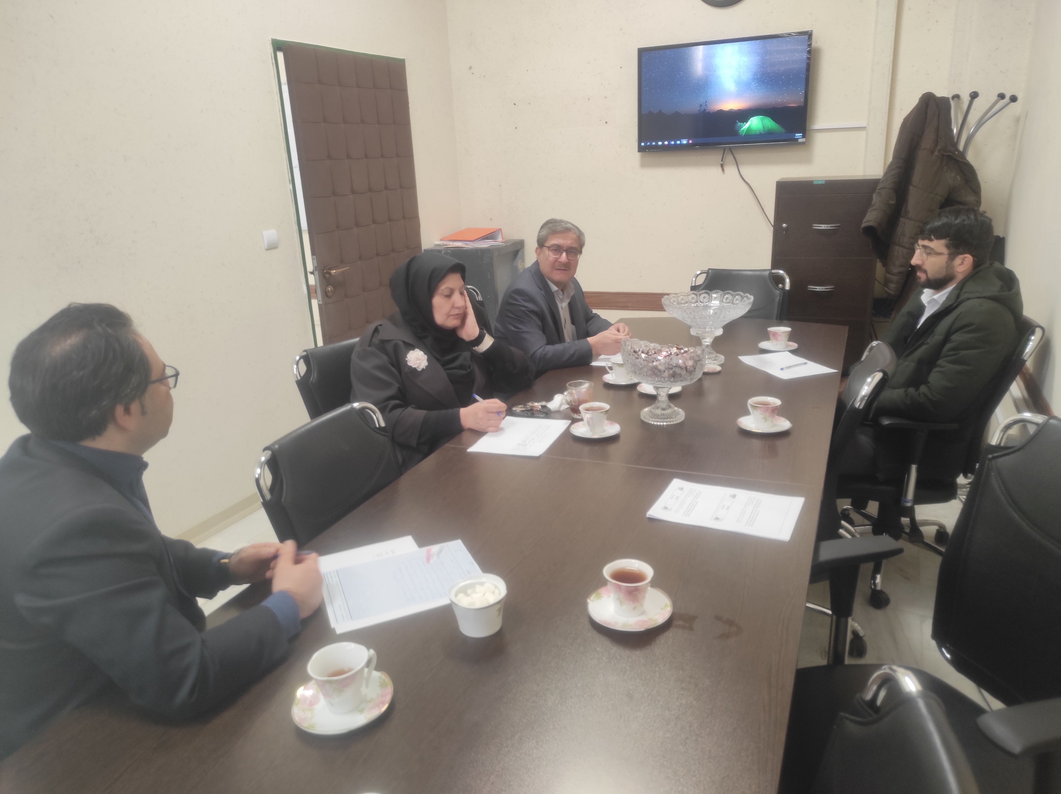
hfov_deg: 69.4
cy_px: 397
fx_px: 766
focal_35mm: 25
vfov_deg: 54.8
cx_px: 530
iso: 345
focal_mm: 5.43
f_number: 1.89
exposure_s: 1/33
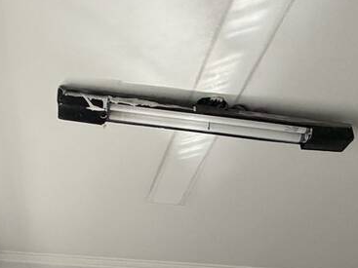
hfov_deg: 34.9
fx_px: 569
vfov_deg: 20.4
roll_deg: -0.6
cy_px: 458
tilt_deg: -1.6
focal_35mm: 55
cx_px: 158
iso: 320
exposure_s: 1/121
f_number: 2.2
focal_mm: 2.22
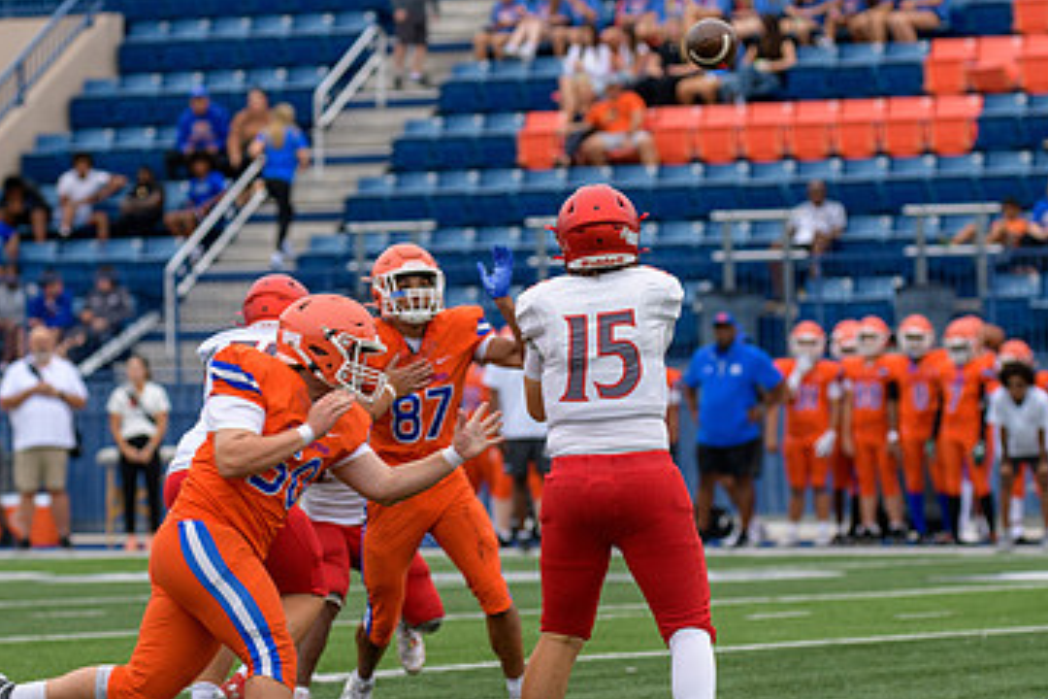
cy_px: 462
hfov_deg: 8.0
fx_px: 7510
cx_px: 550
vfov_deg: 5.3
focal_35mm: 258
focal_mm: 160
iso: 360
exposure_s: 1/800
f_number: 3.5
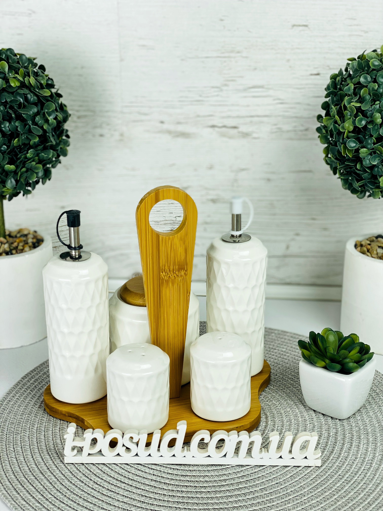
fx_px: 767
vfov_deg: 36.8
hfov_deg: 28.0
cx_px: 192
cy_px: 256
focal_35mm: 52
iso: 20
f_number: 2
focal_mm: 6
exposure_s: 1/256
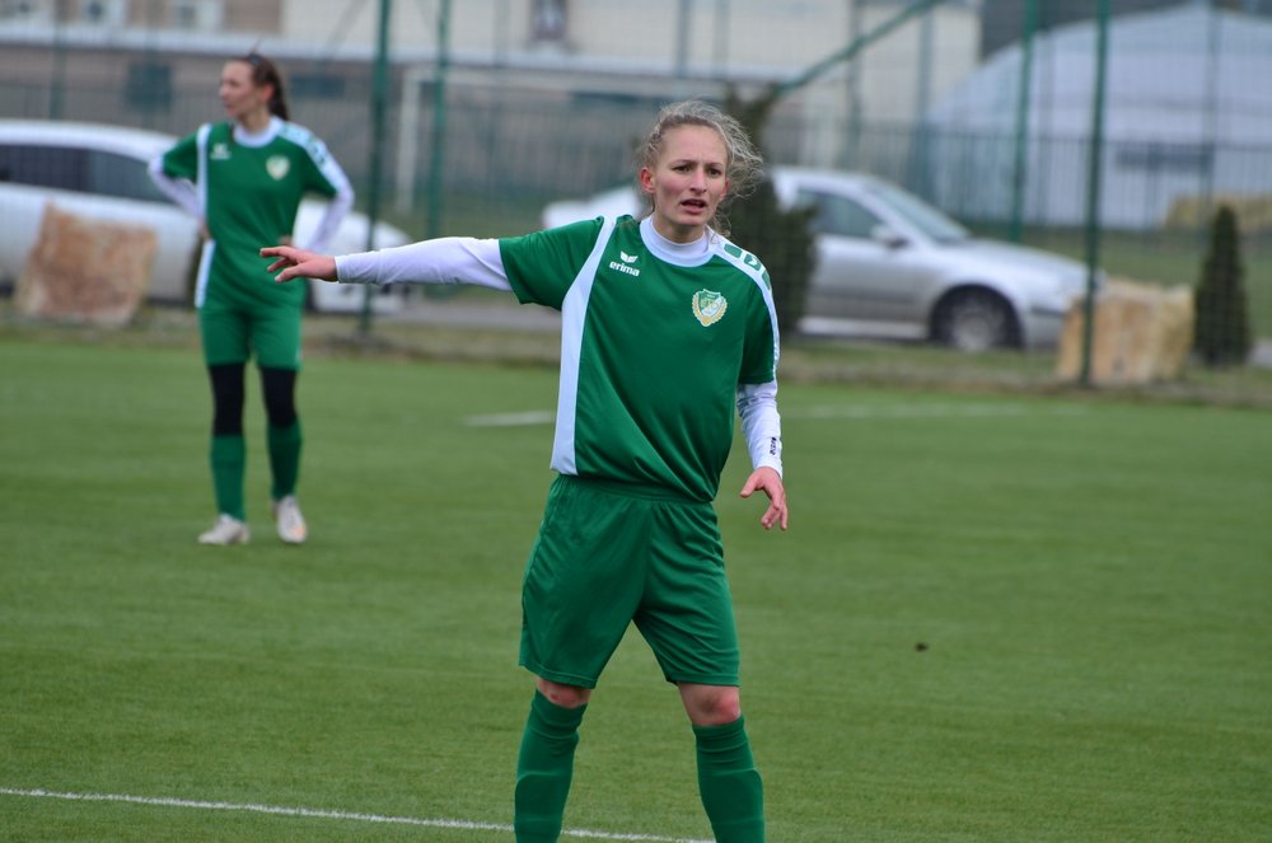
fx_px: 12698
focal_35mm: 360
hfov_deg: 5.7
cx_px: 636
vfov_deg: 3.8
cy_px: 422
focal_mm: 240
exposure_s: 1/400
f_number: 5.3
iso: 200
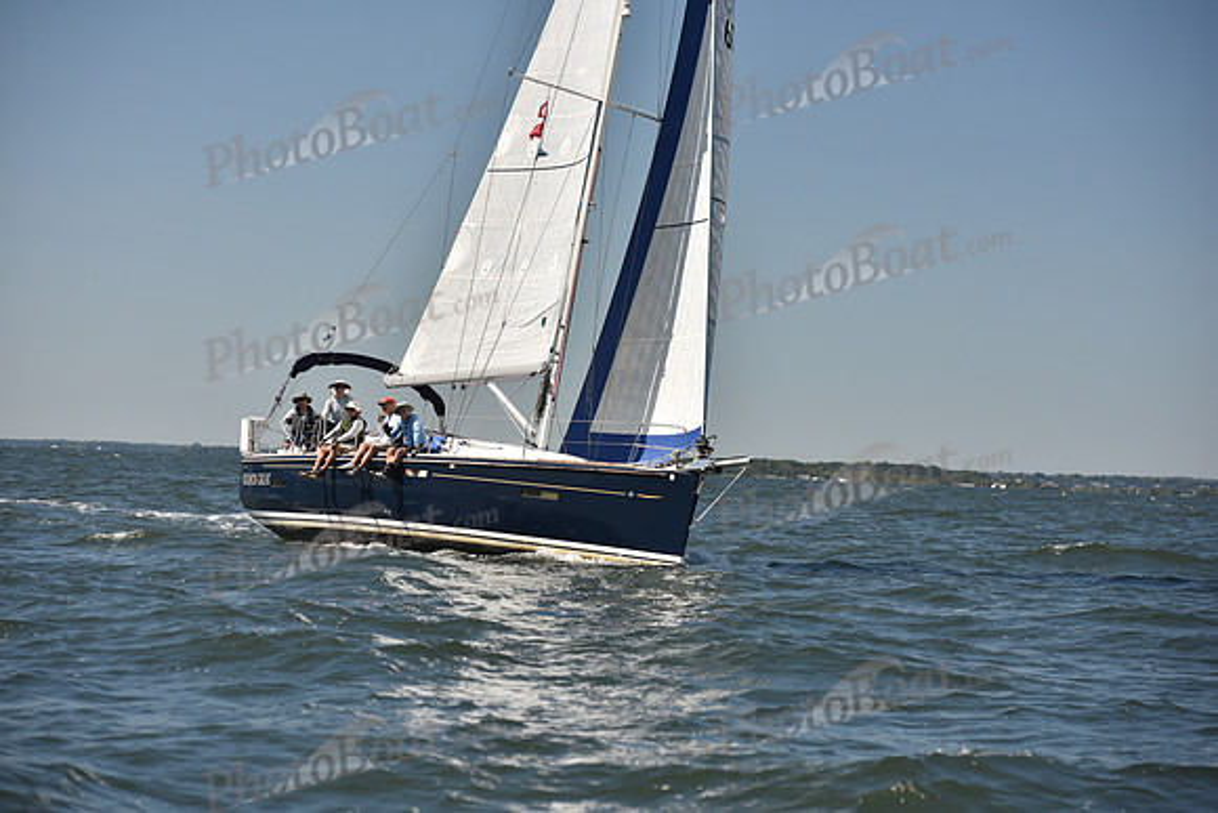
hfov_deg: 20.4
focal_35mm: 100
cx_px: 609
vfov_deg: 13.7
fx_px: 3384
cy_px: 406
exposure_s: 1/1250
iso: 250
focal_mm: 100
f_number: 4
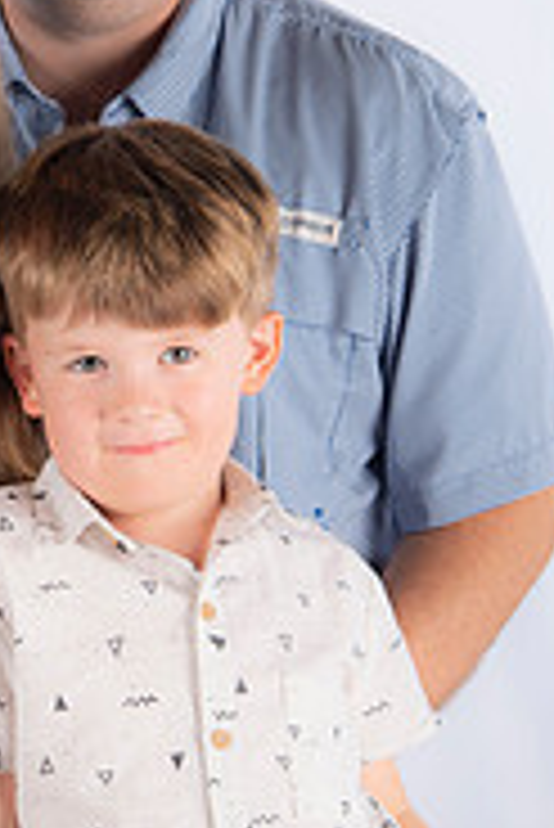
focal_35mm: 161
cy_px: 369
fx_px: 3709
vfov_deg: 12.7
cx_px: 34
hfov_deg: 8.5
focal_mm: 66
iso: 100
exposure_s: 1/200
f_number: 5
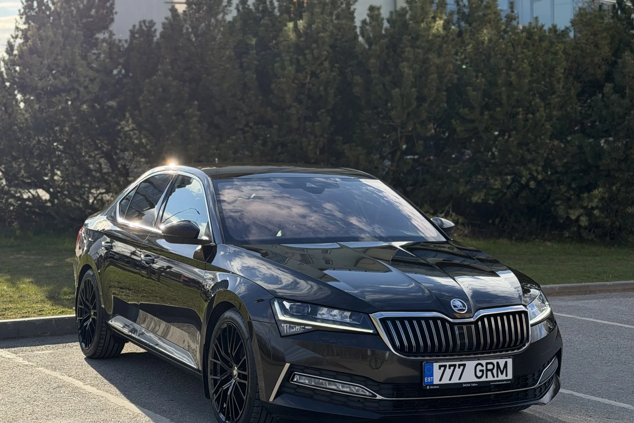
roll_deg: +1.5
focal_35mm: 67
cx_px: 318
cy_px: 107
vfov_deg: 20.2
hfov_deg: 30.1
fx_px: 1180
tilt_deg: +1.0
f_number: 1.78
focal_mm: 6.76
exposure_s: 1/2033
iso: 80
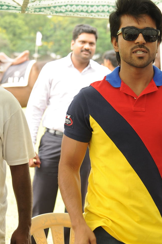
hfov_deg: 10.9
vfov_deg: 16.3
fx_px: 845
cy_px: 176
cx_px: 129
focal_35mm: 125
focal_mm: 75
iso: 400
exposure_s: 1/125
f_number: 6.3
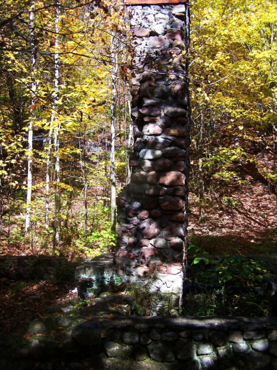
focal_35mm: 38
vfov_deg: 49.0
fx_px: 405
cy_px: 185
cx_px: 138
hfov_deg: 37.7
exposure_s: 1/500
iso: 80
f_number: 2.8
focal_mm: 6.3
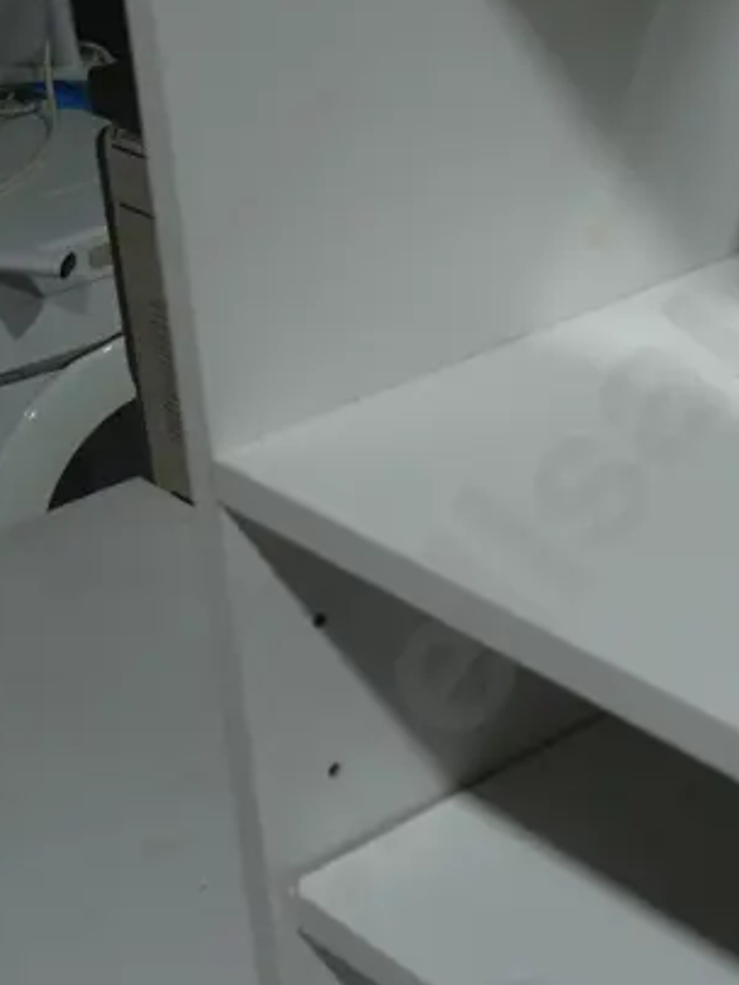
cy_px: 285
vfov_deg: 21.4
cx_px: 744
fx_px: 2589
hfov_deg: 15.9
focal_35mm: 91
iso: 200
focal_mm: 18
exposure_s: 1/125
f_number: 5
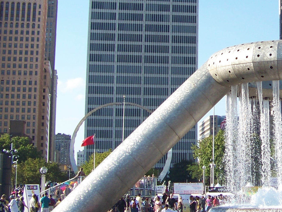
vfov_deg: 17.3
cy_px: 63
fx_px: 693
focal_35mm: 85
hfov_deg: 22.1
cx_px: 290
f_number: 2.8
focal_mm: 5.85
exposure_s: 1/640
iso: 64
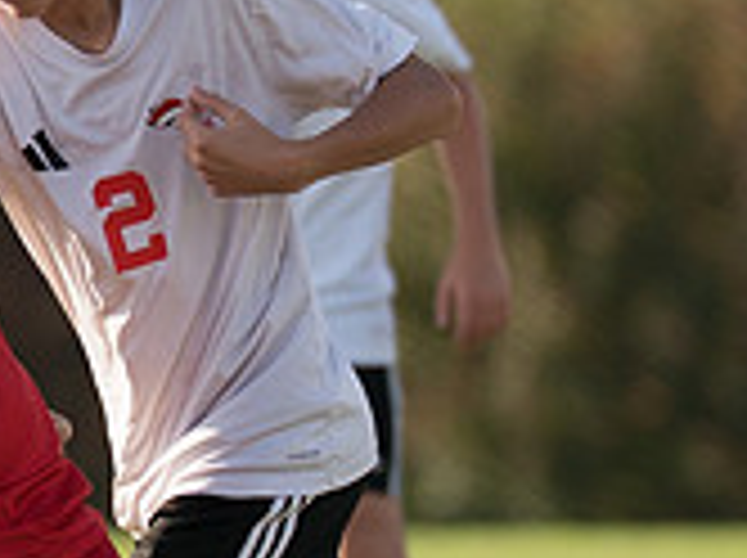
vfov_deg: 1.0
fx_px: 30879
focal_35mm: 1433
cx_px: 76
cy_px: 166
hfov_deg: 1.4
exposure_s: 1/1250
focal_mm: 200
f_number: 2.8
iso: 125
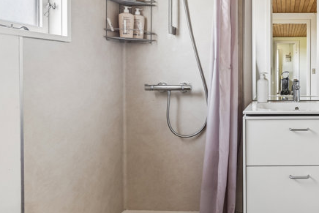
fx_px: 305
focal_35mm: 34
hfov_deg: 49.1
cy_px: 71
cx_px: 289
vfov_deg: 38.1
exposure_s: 1/8
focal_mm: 12.5
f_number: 8
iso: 200
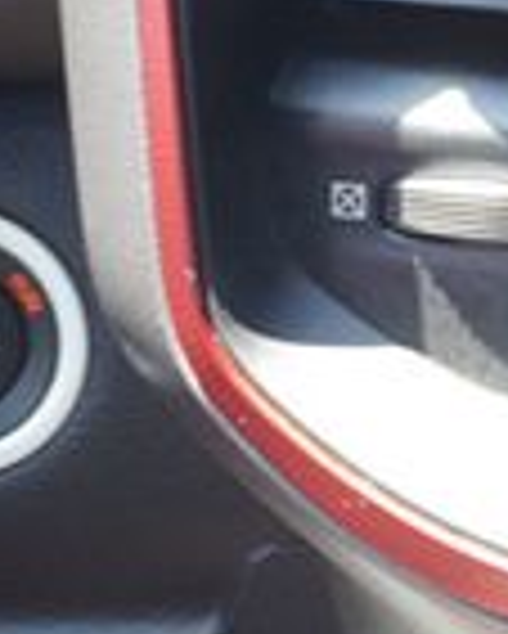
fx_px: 2518
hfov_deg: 10.0
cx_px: 1241
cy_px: 369
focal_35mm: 134
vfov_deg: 14.3
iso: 250
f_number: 4
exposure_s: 1/60
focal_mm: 21
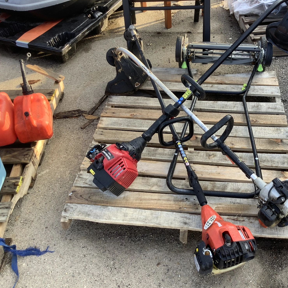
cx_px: 192
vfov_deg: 44.9
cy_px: 144
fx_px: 348
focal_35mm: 37
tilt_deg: -45.3
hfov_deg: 44.3
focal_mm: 3.3
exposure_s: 1/120
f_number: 2.4
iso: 32
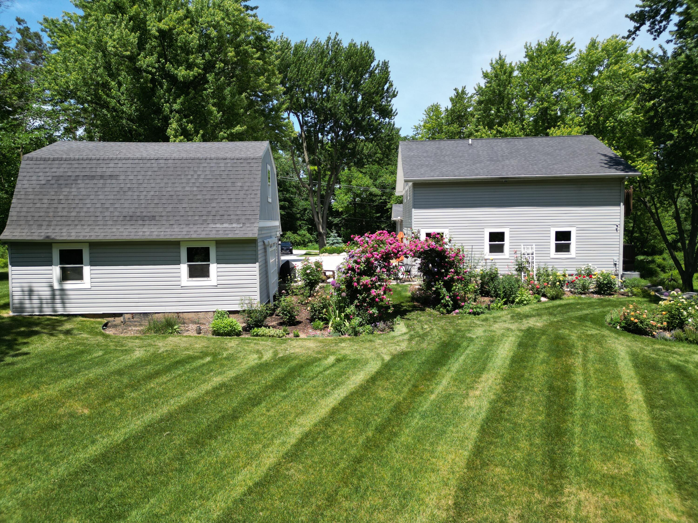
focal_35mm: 24
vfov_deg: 56.8
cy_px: 262
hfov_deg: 71.6
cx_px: 349
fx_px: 484
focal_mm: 6.72
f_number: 1.7
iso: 120
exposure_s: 1/2000
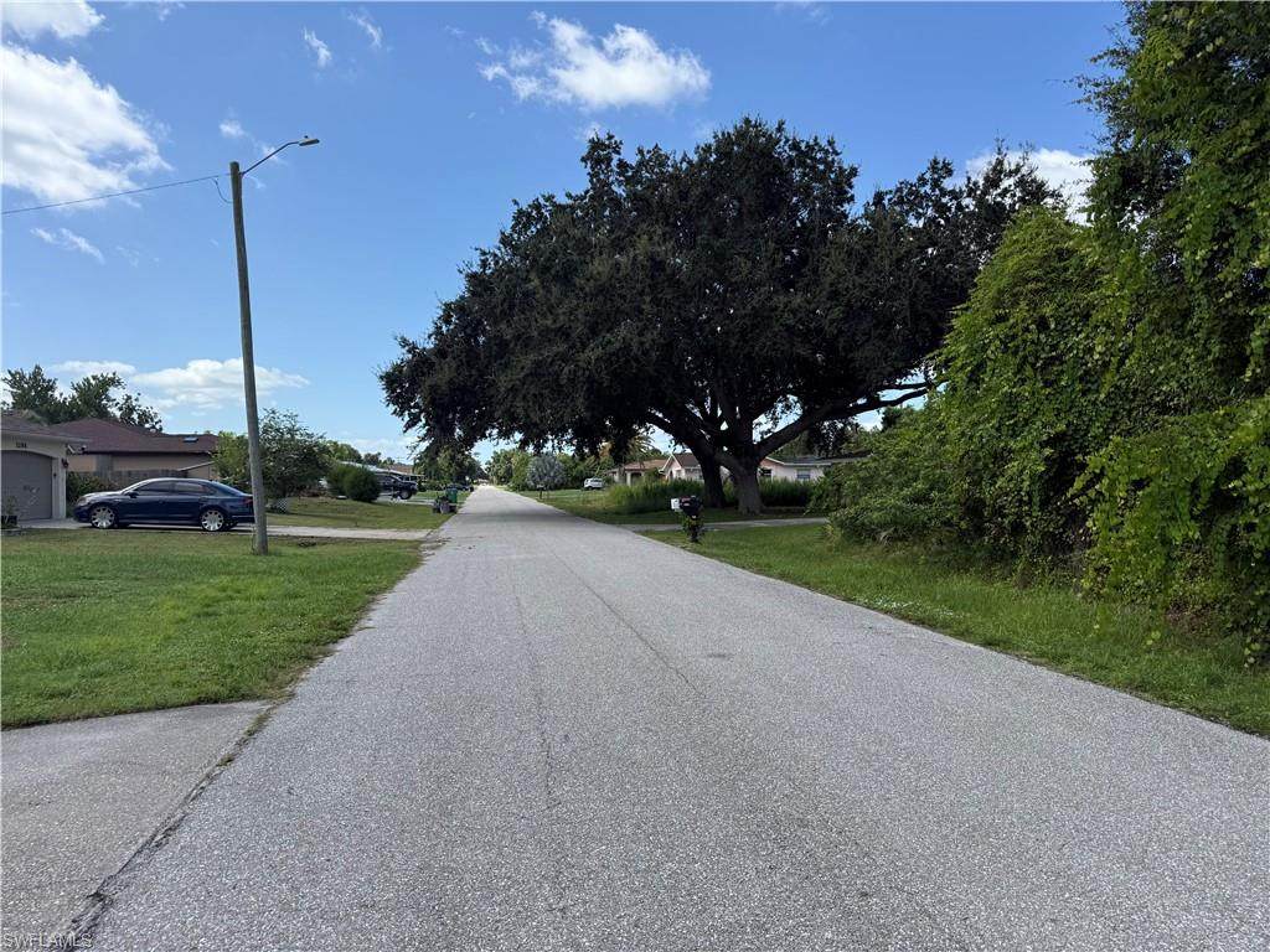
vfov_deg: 56.8
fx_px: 881
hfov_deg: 71.6
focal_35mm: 24
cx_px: 635
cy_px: 476
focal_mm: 6.76
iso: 80
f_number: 1.78
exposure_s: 1/3279
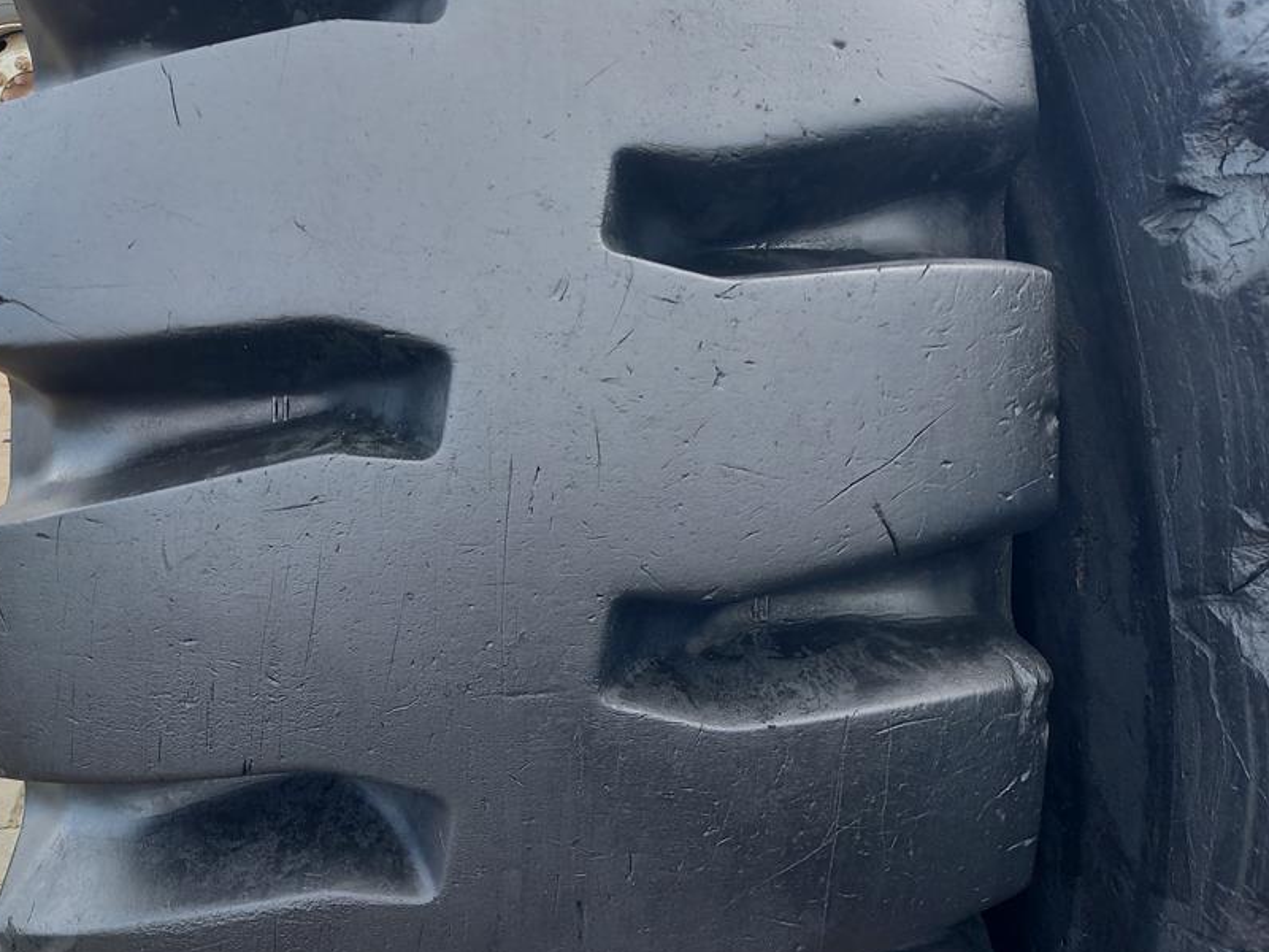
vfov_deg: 44.1
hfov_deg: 56.5
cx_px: 535
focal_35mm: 32
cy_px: 416
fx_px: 1173
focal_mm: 4.65
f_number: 1.8
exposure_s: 1/100
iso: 80
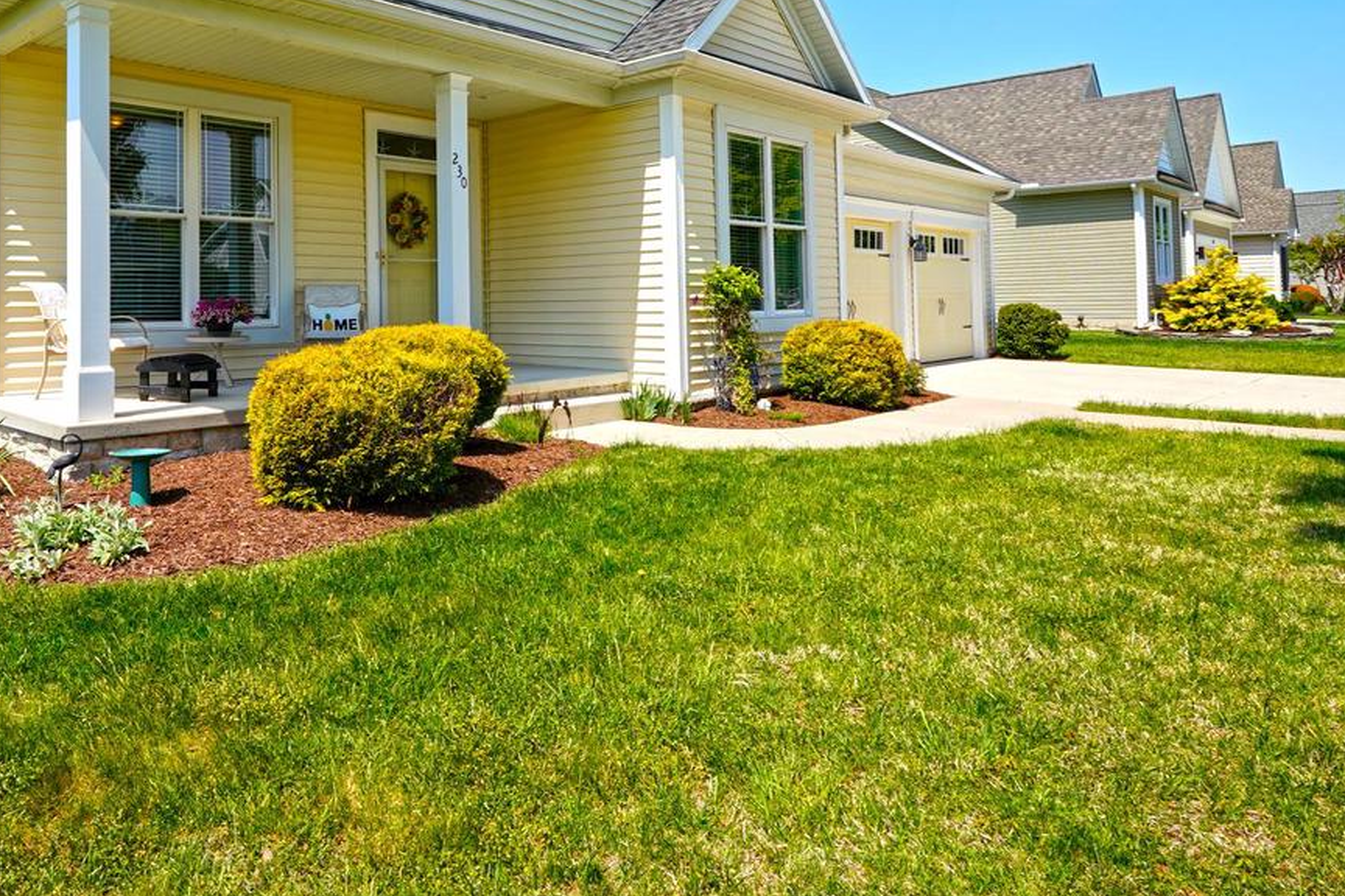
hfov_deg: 70.0
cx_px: 478
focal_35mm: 25
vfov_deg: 50.1
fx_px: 934
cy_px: 278
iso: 100
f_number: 8
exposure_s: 1/250
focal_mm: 10
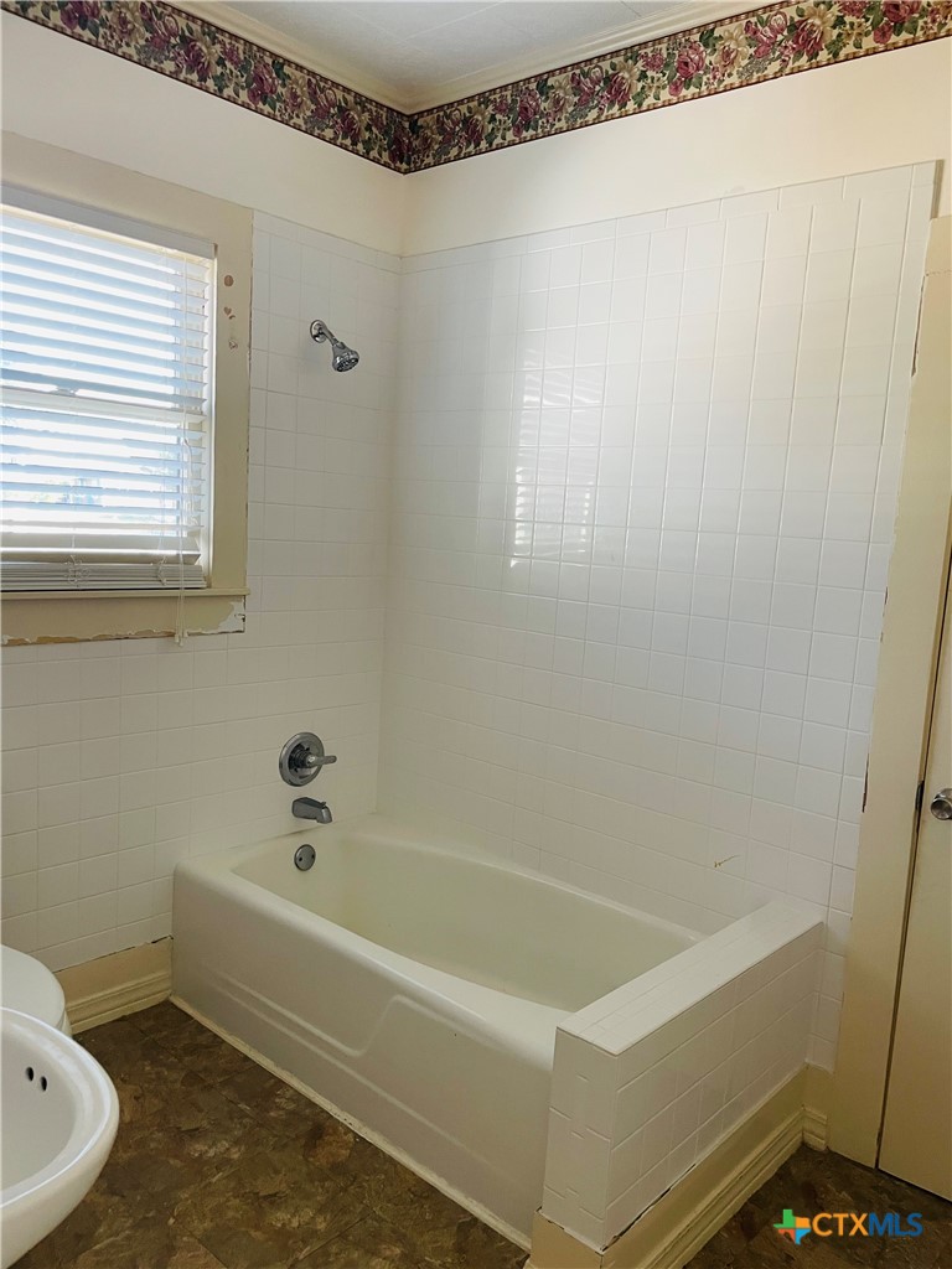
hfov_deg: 53.1
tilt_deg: -7.0
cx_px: 476
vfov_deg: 67.3
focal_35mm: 26
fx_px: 953
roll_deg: -2.0
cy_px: 634
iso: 250
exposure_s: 1/60
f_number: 1.6
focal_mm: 4.2
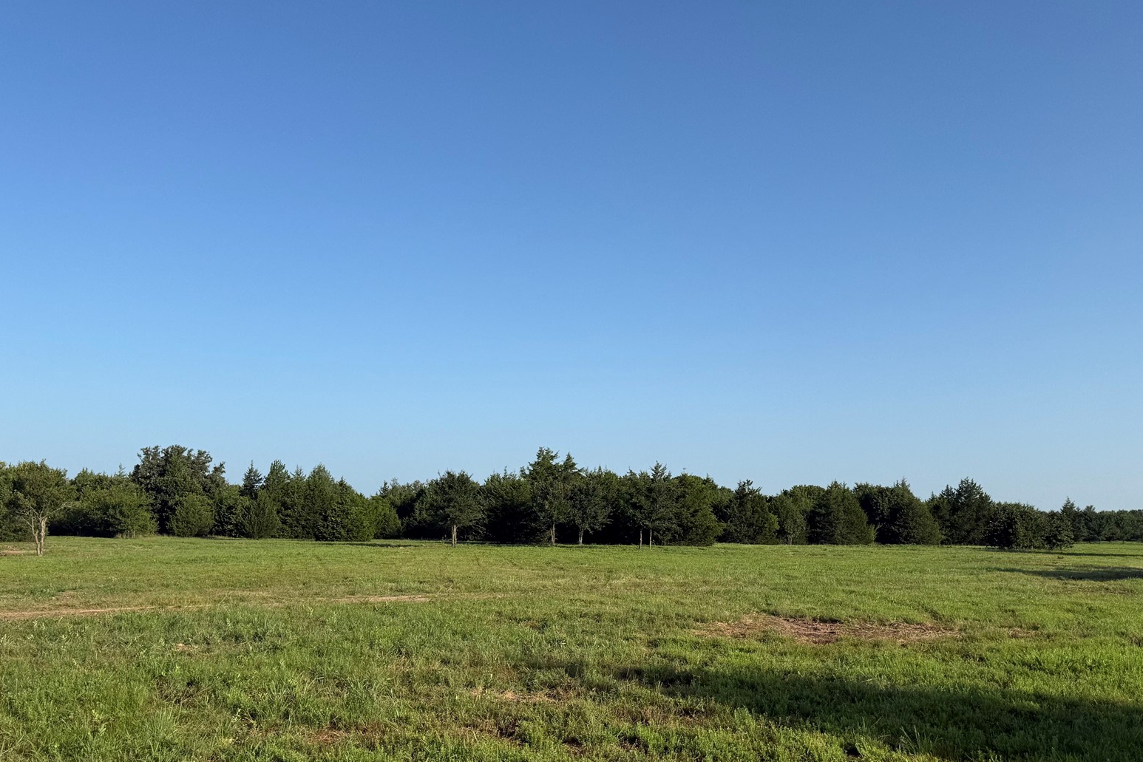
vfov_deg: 42.1
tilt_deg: +2.6
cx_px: 518
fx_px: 984
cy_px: 467
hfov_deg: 60.2
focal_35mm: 31
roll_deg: -1.1
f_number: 1.78
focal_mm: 6.76
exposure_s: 1/5714
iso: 80
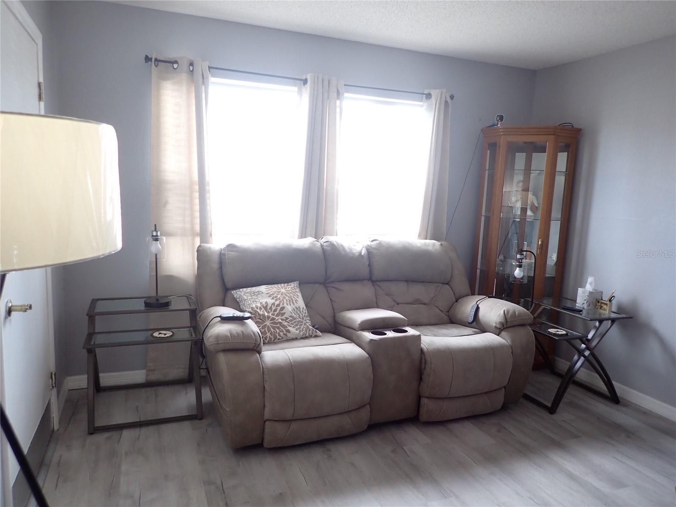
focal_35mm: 25
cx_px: 338
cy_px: 254
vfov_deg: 54.9
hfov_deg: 69.4
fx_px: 488
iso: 200
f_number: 2
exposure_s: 1/40
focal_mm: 4.5
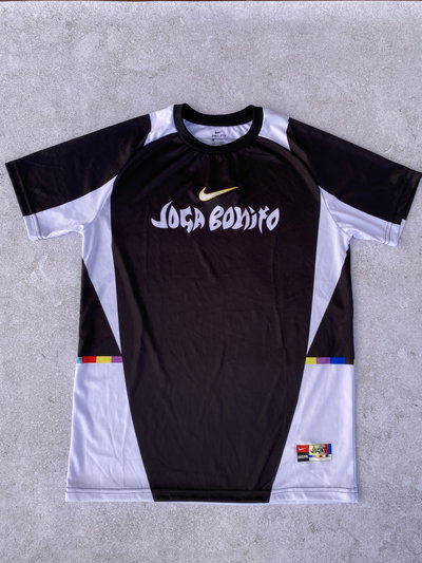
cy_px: 282
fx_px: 422
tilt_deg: -81.2
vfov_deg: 67.3
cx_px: 211
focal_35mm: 26
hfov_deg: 53.1
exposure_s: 1/1193
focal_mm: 4.25
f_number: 1.8
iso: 32
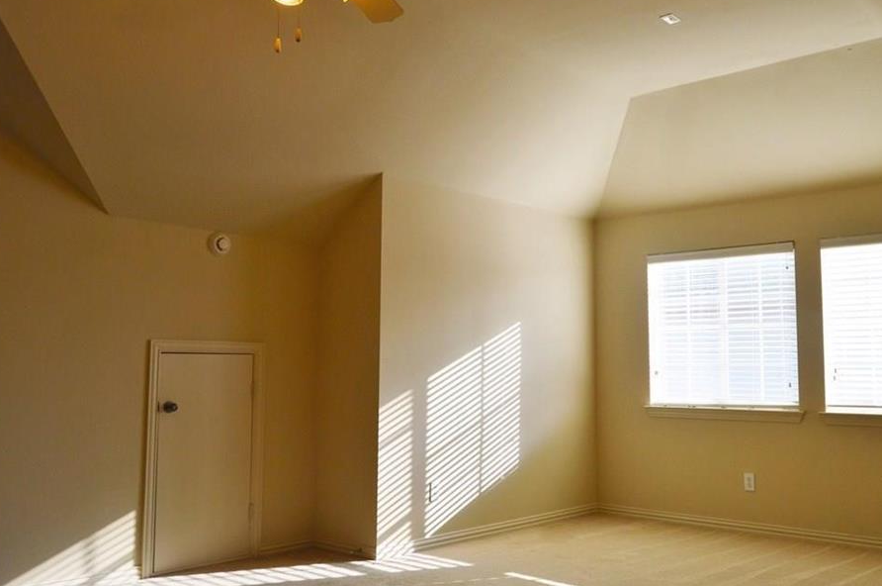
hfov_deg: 60.2
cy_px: 290
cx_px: 491
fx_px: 758
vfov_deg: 42.2
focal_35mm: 31
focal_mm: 18
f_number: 9
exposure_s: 1/160
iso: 400
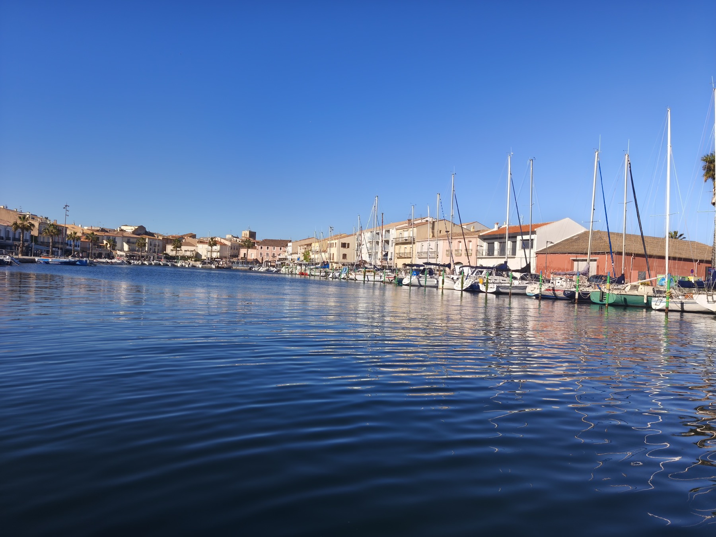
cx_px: 358
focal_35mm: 23
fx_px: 476
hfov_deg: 73.9
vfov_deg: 58.9
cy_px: 268
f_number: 1.65
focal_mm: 6.18
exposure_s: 1/484
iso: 50
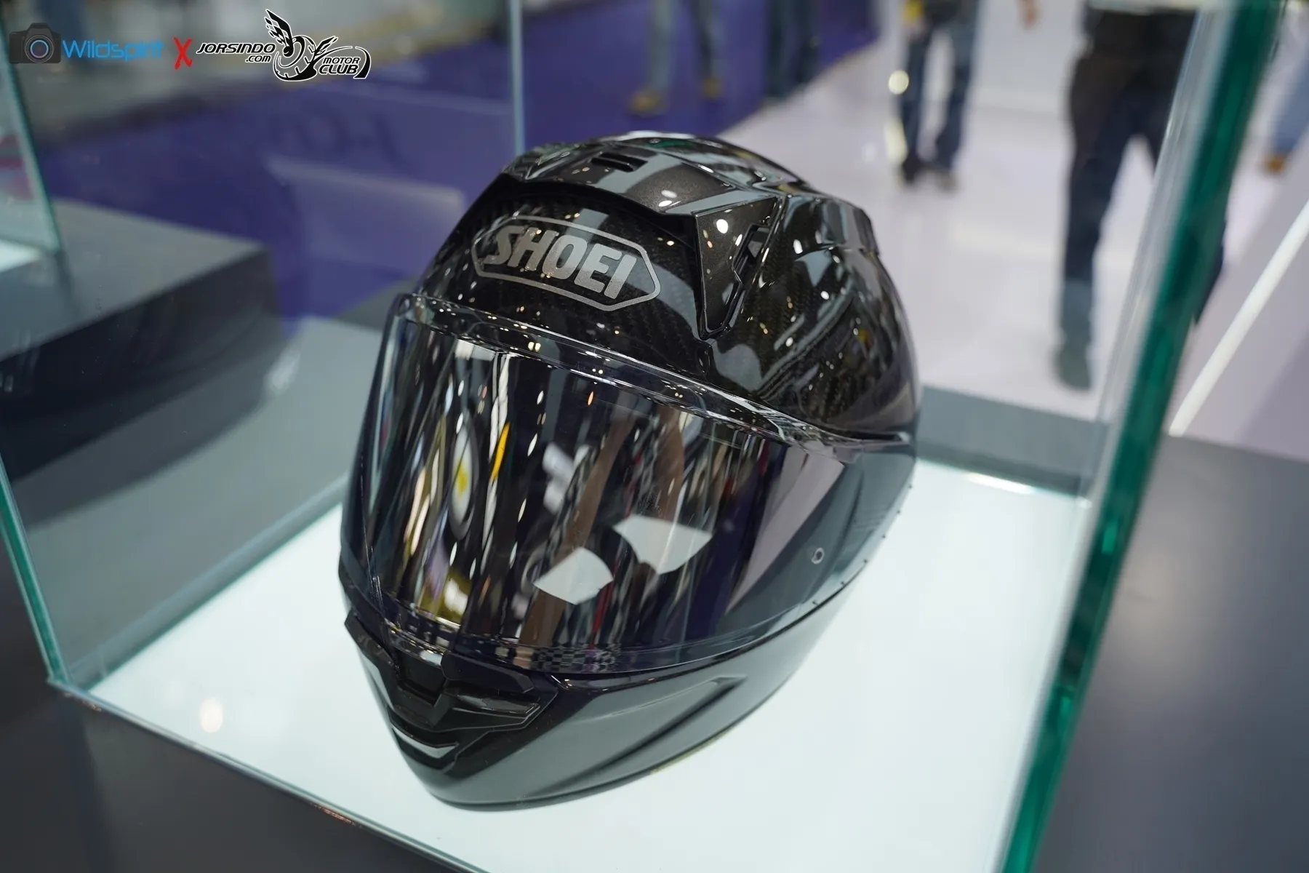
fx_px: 1018
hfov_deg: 65.5
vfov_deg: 46.4
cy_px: 436
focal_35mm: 28
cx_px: 654
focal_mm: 28
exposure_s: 1/60
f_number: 4
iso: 100
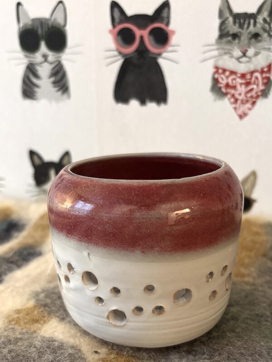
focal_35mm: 26
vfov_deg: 67.3
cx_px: 136
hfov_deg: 53.1
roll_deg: -2.5
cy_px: 181
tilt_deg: -20.1
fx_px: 272
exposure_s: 1/40
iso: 500
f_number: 1.6
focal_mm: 5.96
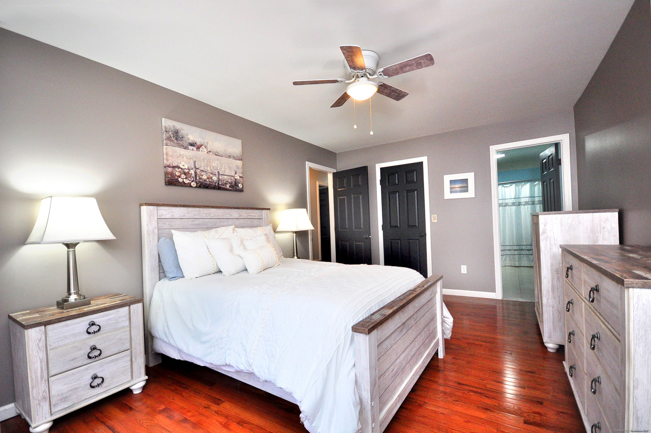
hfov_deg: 100.5
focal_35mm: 15
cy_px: 216
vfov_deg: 77.2
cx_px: 326
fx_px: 271
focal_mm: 10
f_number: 4
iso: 1000
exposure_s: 1/125
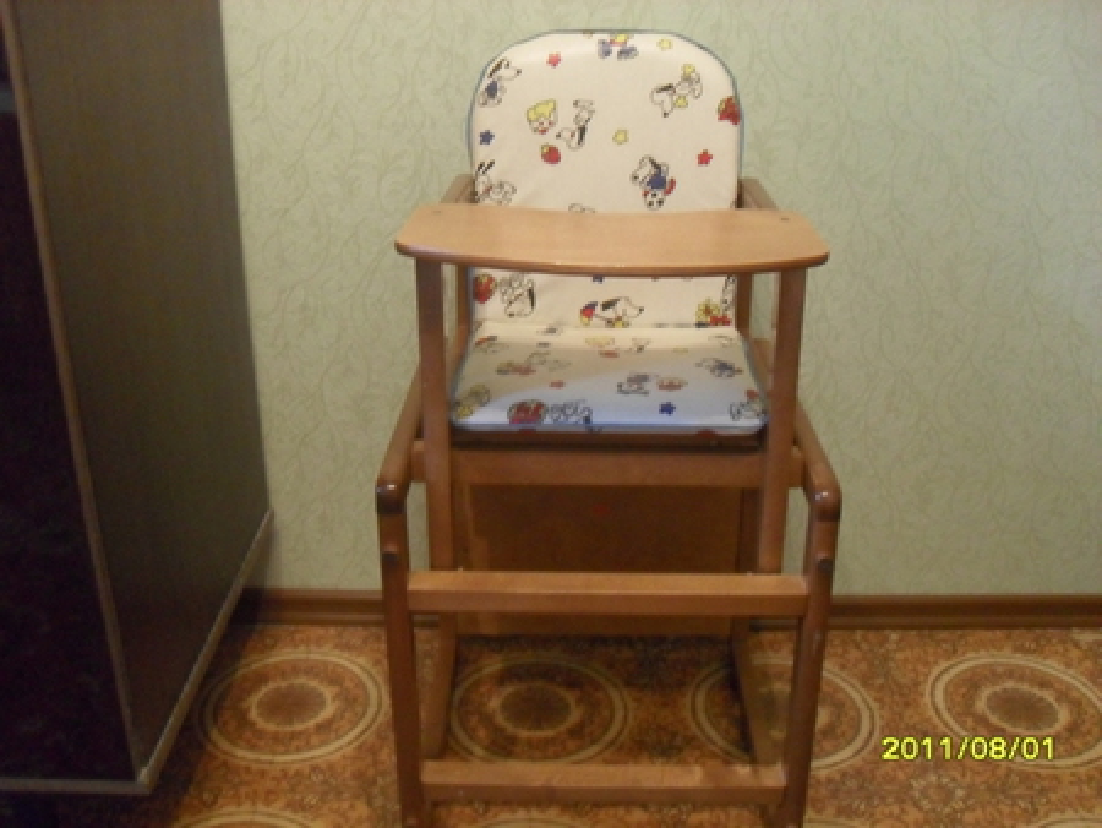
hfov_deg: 52.6
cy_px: 414
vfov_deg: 40.7
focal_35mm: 35
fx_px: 1115
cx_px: 551
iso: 320
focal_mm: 6.2
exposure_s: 1/15
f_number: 2.8
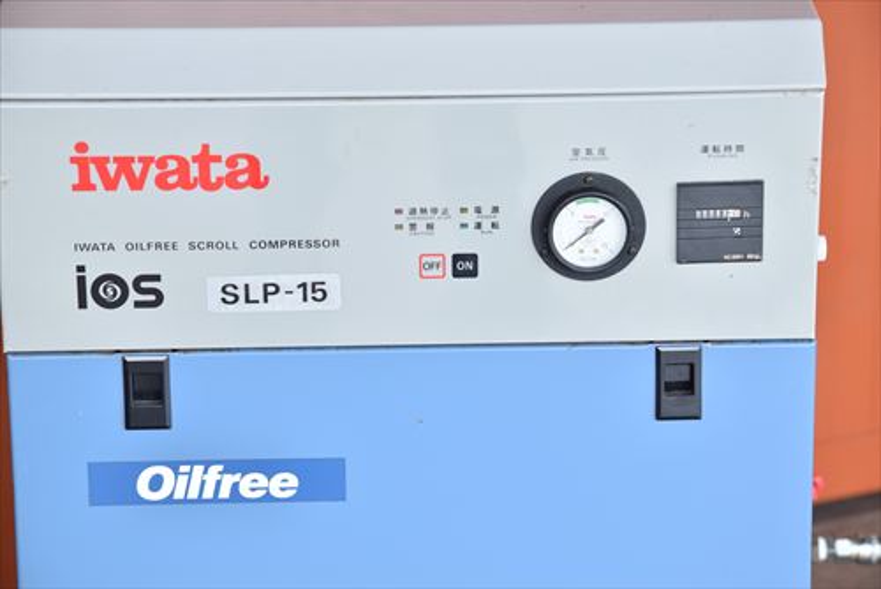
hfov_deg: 17.5
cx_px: 440
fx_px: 2865
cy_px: 294
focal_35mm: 117
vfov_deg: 11.7
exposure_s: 1/500
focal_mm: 78
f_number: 6.3
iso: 1250
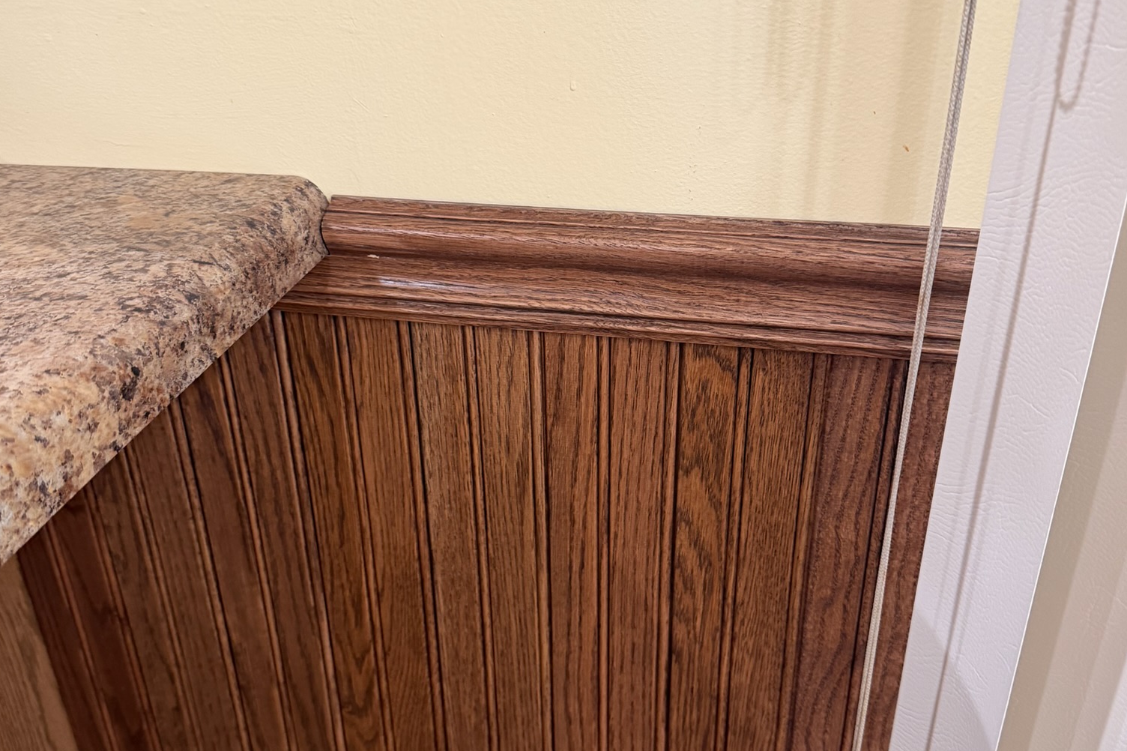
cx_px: 564
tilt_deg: -29.5
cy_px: 388
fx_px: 1064
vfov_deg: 38.9
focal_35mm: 34
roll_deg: +1.8
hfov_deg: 55.8
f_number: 1.78
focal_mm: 6.76
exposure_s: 1/60
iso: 250
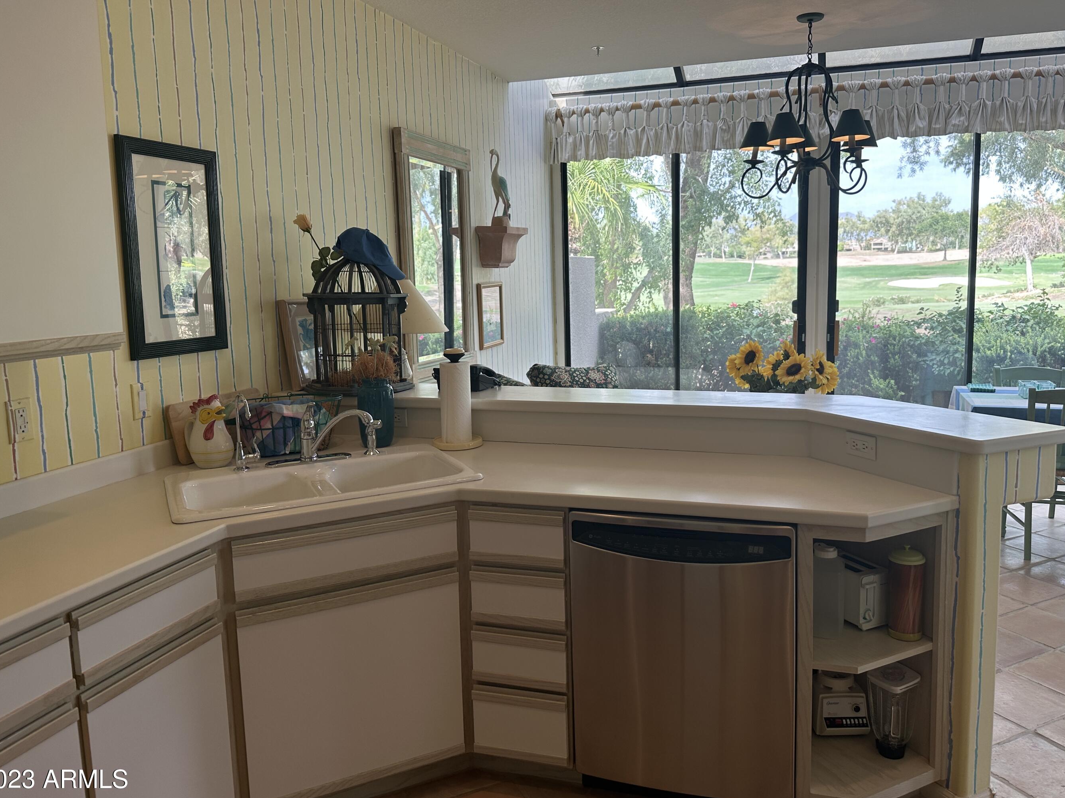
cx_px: 576
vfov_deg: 51.3
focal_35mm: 27
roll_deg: +1.3
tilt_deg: -8.5
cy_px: 371
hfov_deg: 65.2
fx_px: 831
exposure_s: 1/257
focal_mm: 6.86
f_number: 1.78
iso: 80
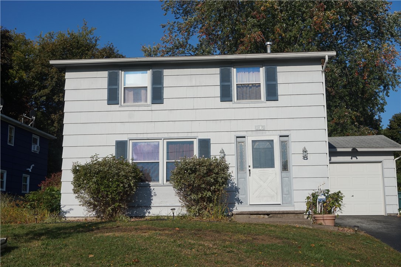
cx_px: 200
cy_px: 134
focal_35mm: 40
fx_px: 451
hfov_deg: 48.0
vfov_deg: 33.0
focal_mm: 27
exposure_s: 1/400
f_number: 9
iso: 100
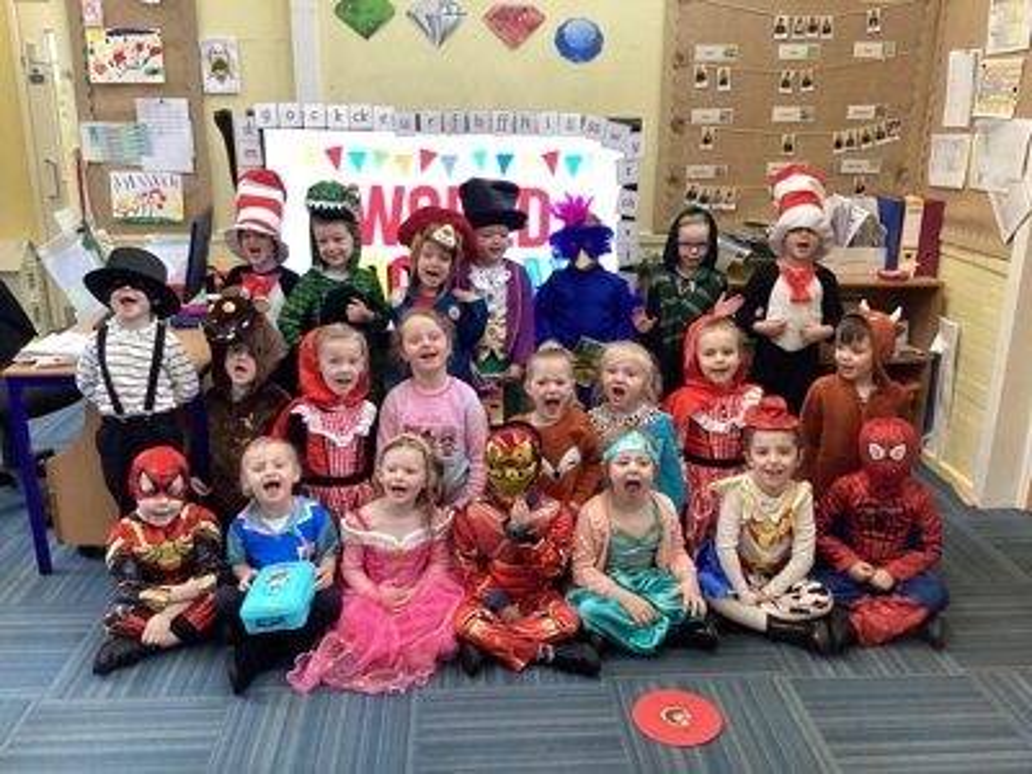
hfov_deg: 58.4
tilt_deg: -16.8
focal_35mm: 31
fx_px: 924
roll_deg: -0.7
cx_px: 516
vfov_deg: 45.4
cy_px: 387
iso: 160
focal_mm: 3.3
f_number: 2.4
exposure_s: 1/50
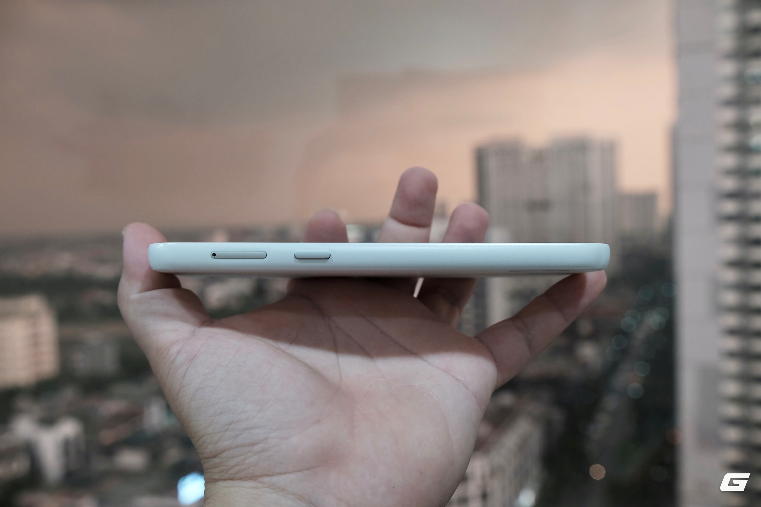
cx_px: 380
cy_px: 254
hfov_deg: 54.4
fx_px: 740
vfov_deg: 37.9
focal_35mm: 35
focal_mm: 23
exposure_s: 1/60
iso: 500
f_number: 4
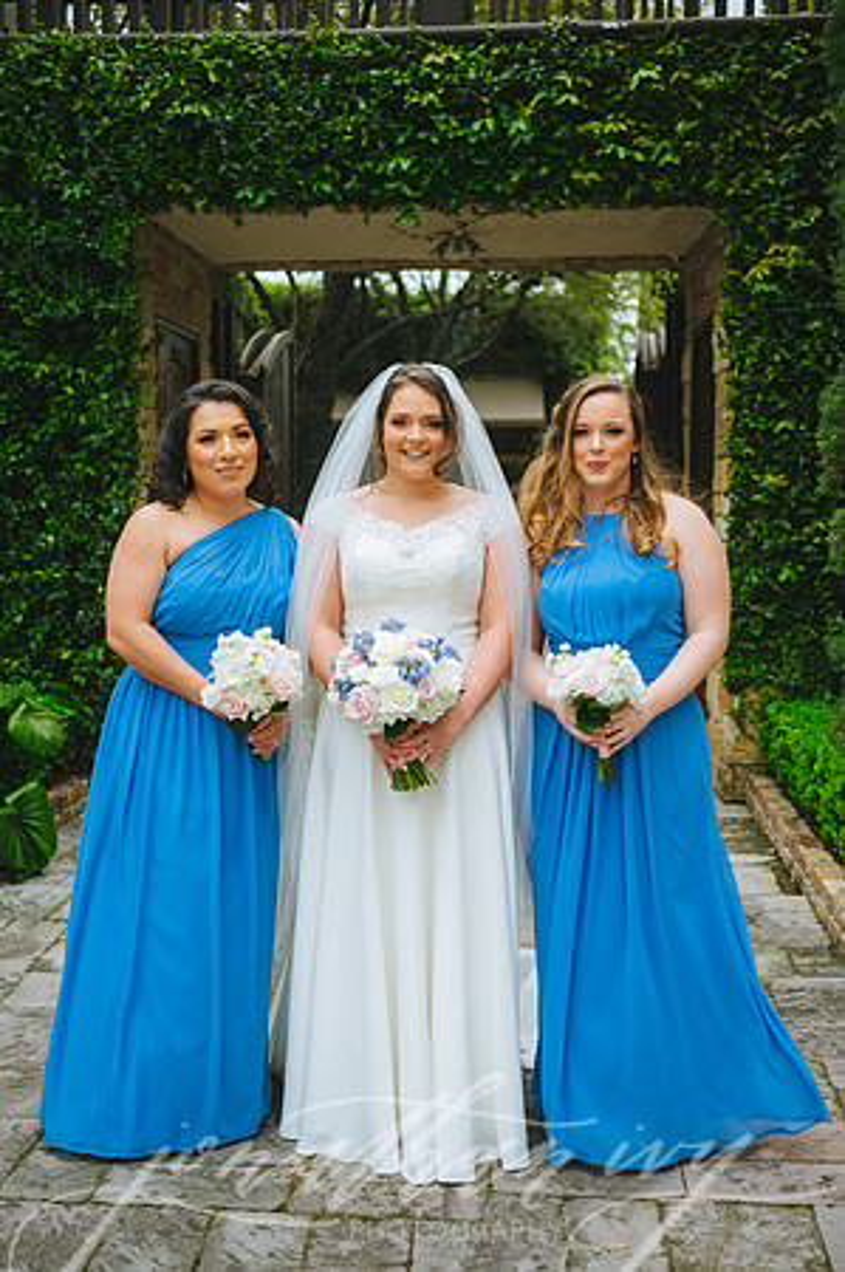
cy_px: 636
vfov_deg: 44.5
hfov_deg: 30.4
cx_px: 422
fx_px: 1553
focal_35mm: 44
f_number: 2.8
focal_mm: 44
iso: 125
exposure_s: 1/320
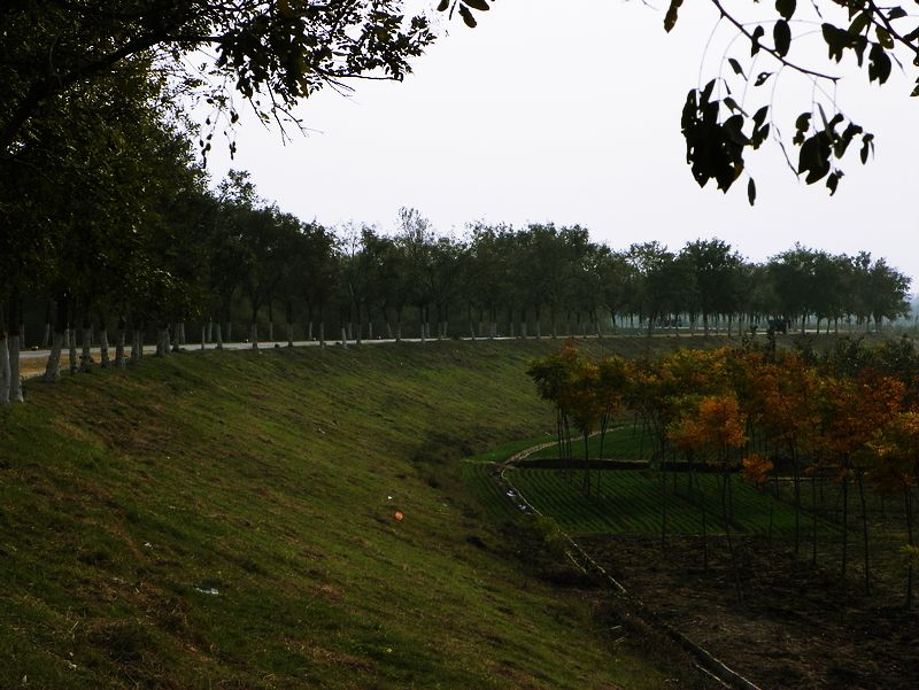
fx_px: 2391
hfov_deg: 21.8
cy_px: 345
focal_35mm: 90
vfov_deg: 16.4
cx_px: 460
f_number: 5.6
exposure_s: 1/400
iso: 100
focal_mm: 16
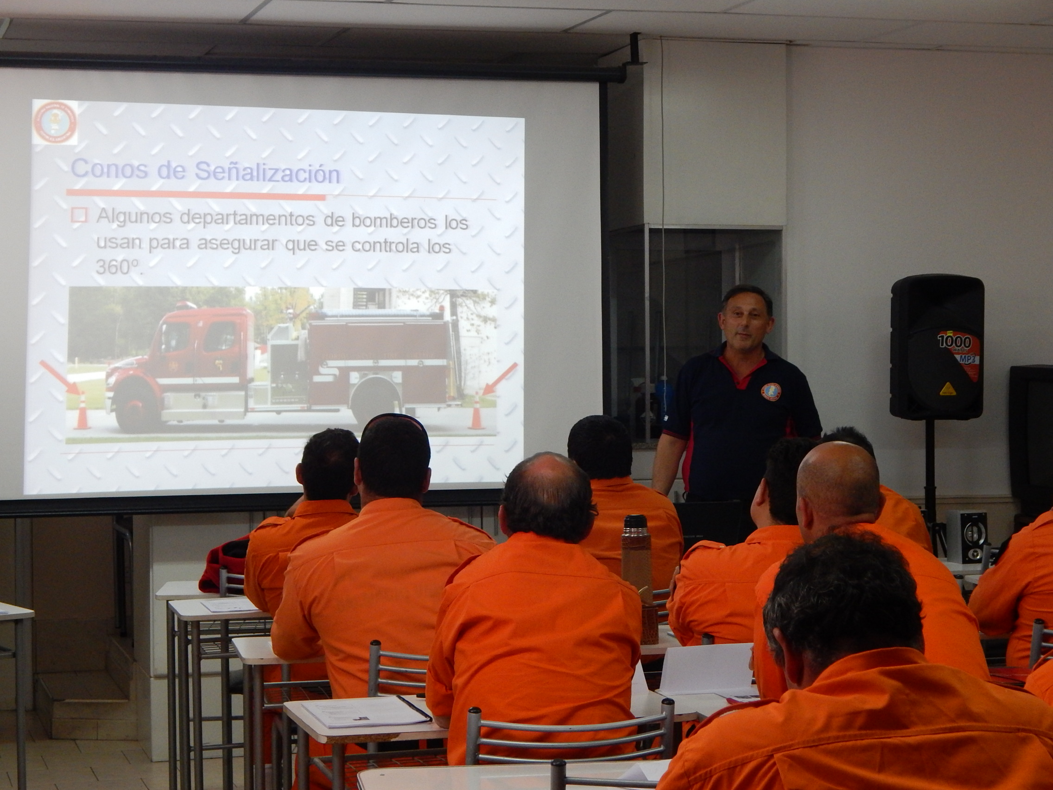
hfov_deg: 26.0
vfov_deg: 19.6
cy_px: 395
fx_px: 2281
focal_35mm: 75
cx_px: 526
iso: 400
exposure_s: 1/50
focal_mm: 13.5
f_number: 4.2
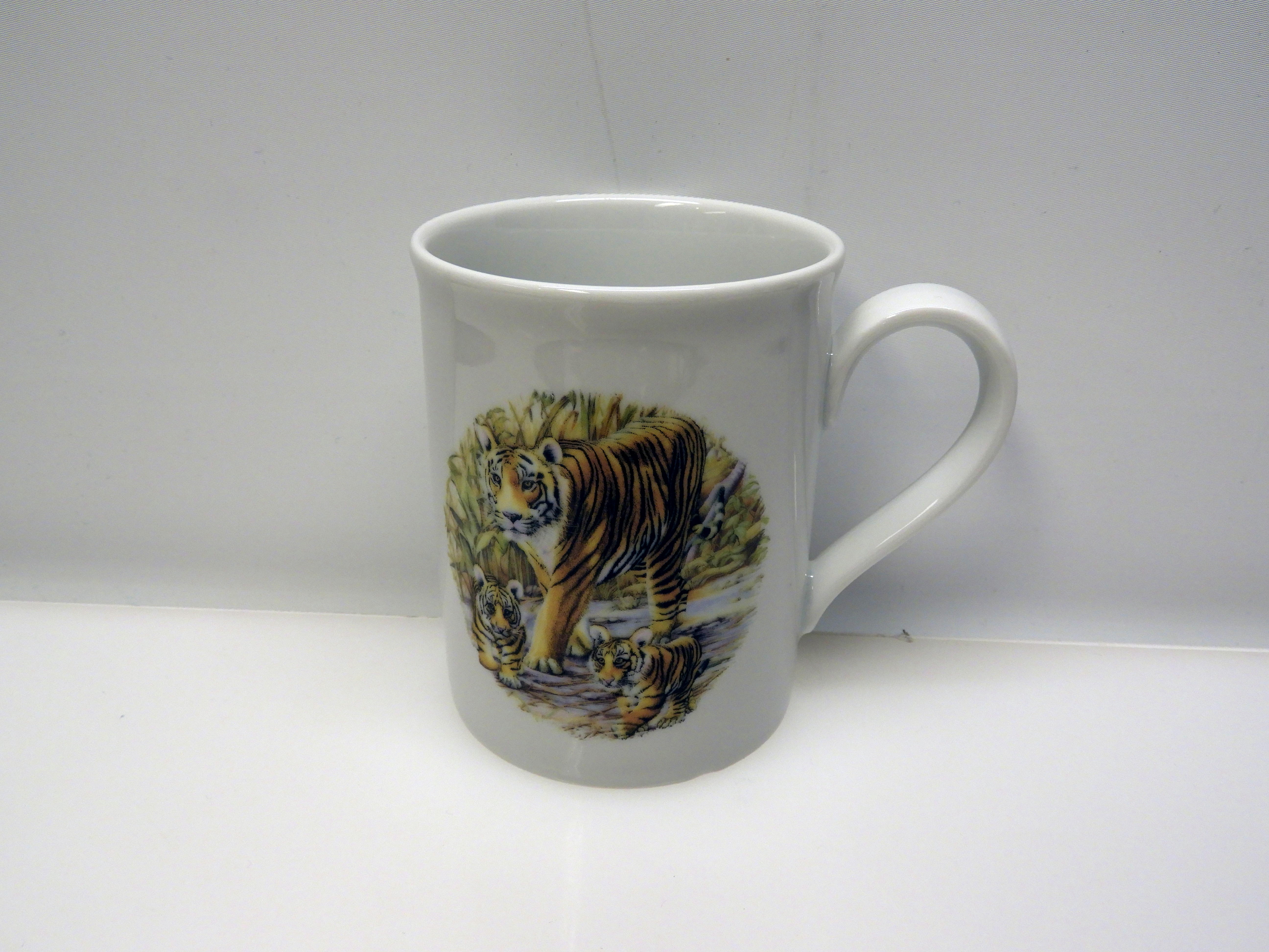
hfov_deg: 60.0
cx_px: 634
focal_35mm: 30
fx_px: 1100
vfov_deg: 46.8
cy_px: 476
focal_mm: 5.4
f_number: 3.5
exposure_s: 1/40
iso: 100
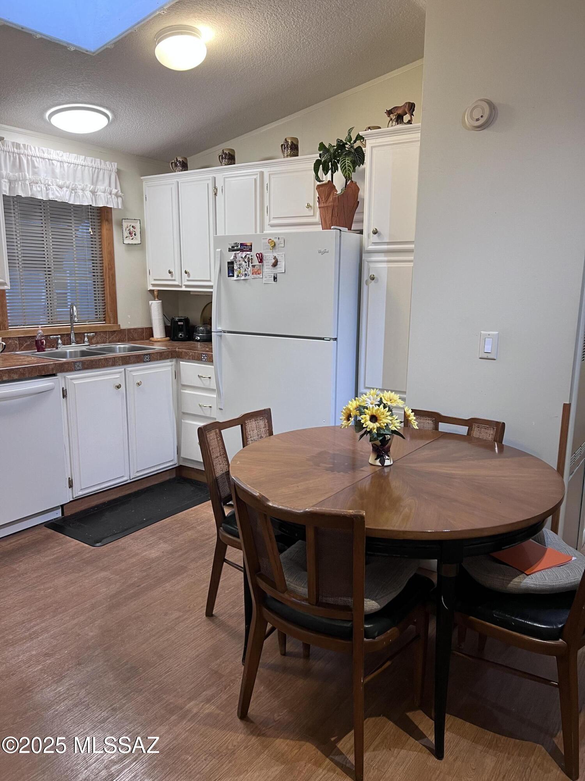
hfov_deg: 53.1
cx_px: 292
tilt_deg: -8.6
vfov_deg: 67.3
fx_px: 586
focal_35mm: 26
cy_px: 390
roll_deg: -0.1
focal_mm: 5.7
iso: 80
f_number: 1.5
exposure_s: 1/60
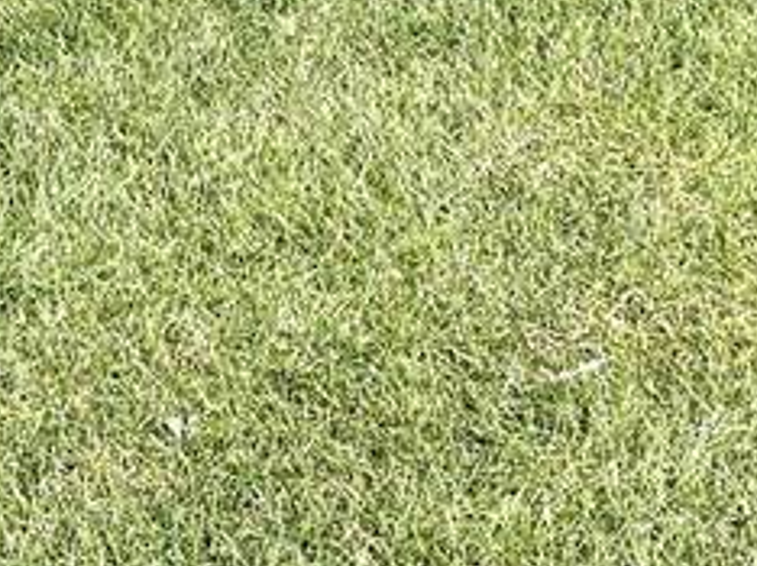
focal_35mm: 126
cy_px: -822
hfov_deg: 14.8
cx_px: -307
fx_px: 2753
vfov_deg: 10.1
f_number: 1.7
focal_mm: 6.3
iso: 100
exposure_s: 1/182
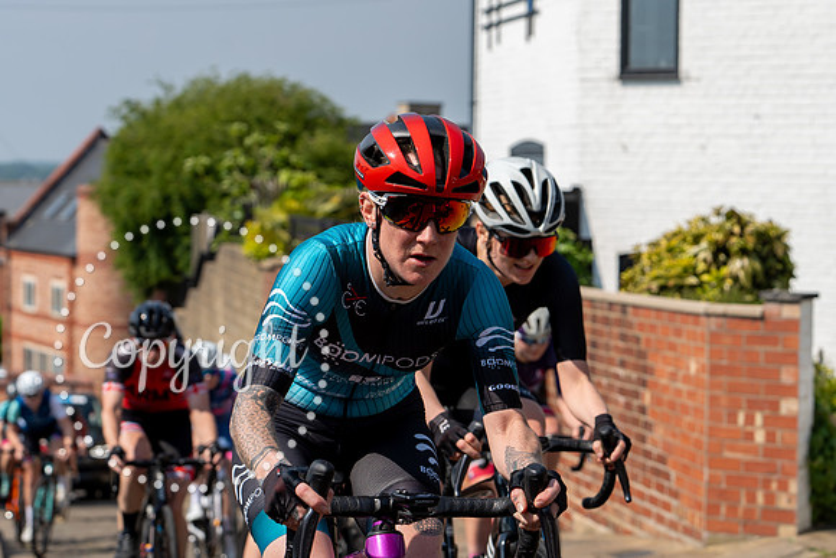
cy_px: 214
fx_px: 2094
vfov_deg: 15.2
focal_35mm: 90
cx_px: 516
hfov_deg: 22.5
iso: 200
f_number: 5
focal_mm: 73
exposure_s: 1/1250
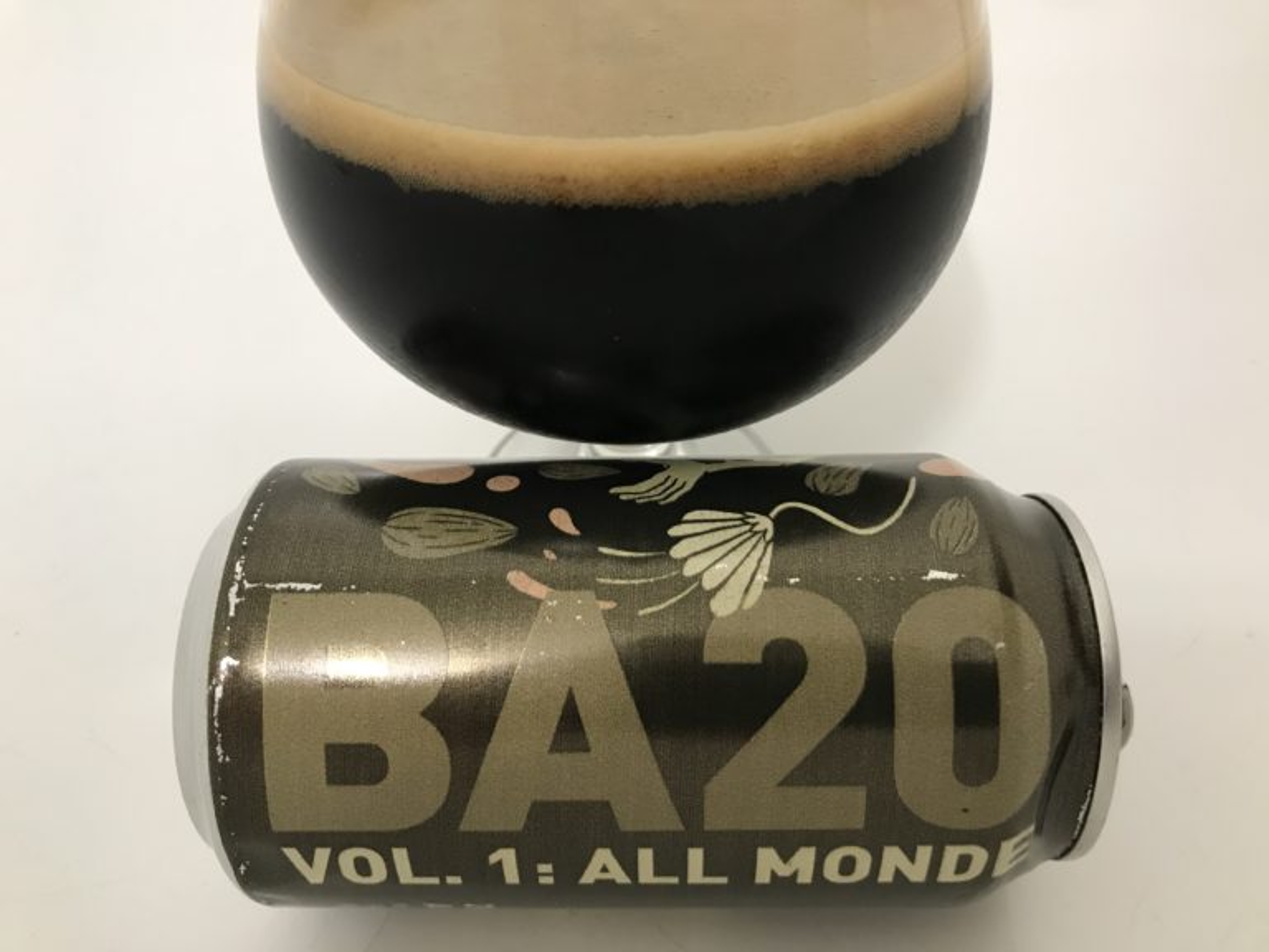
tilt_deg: -41.4
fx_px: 1026
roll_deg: +0.5
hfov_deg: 63.4
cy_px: 476
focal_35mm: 28
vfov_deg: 49.7
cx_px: 634
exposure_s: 1/15
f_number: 1.8
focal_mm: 3.99
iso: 50
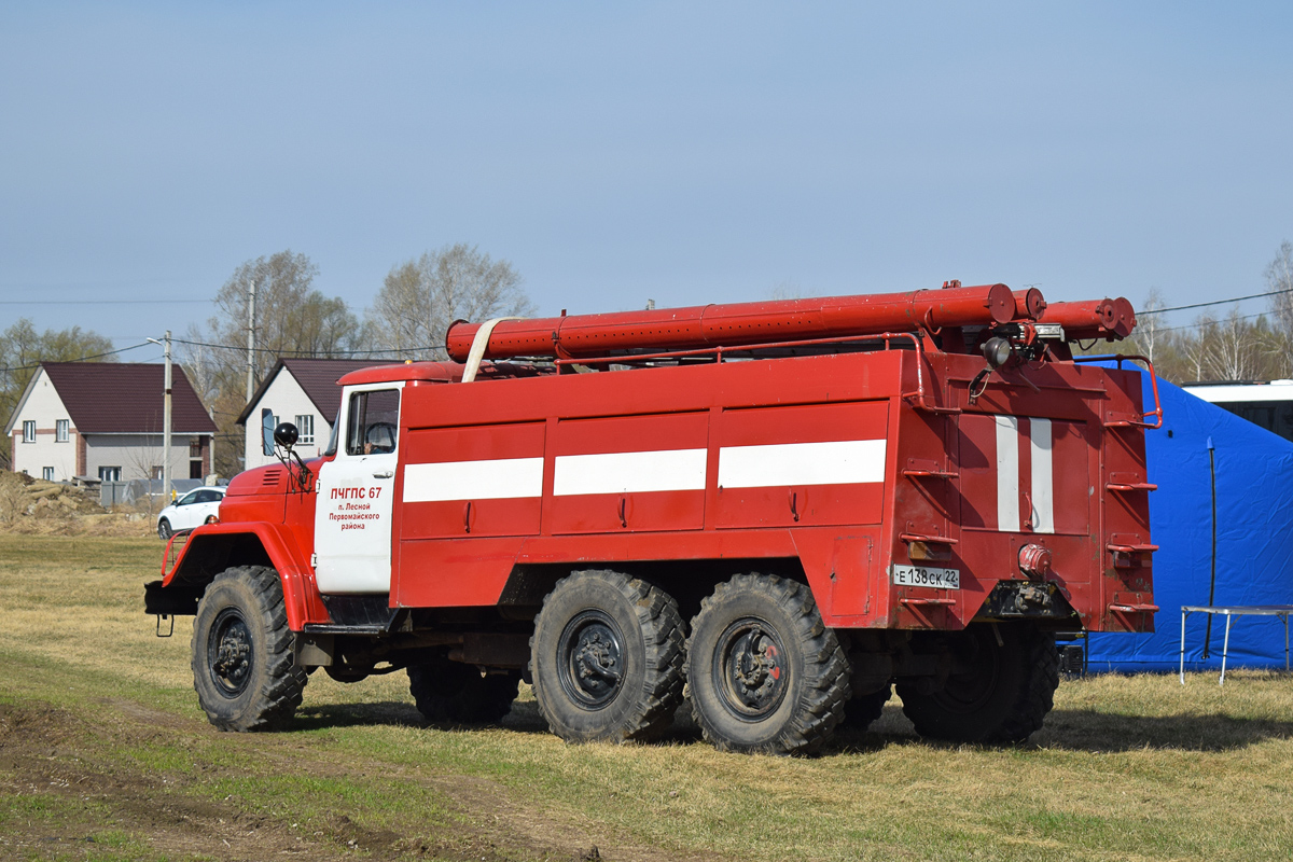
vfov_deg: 16.6
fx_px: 2963
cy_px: 431
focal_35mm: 82
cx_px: 646
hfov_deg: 24.6
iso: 200
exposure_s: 1/1250
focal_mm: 55
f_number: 7.1
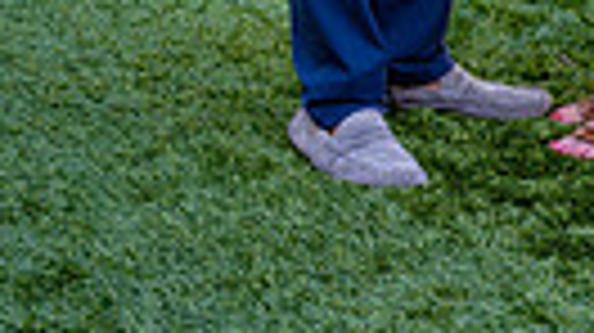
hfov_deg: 10.8
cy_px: -531
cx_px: 621
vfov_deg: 5.9
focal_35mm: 197
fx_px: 3100
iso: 400
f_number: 5.6
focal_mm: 55
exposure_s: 1/160
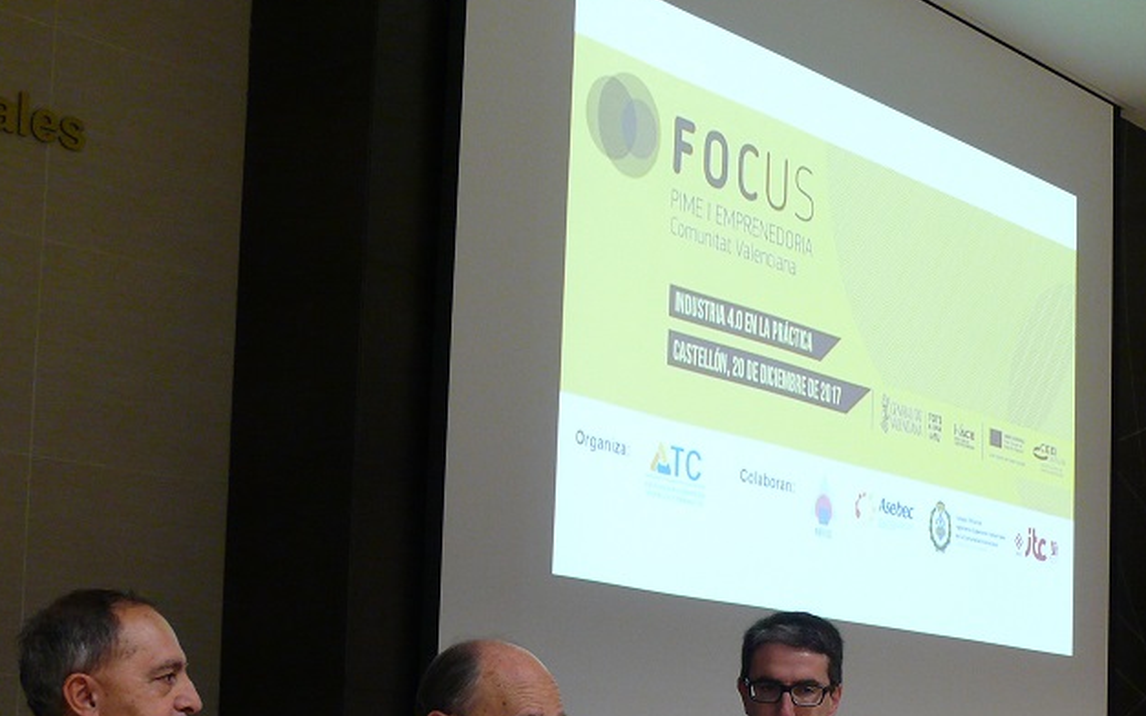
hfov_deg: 29.6
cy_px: 596
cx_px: 738
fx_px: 2155
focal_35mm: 69
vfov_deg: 18.7
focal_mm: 8.6
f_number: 2.8
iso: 200
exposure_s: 1/25
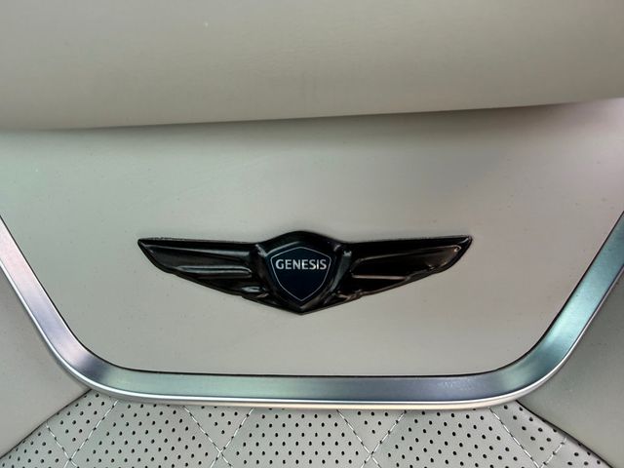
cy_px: 234
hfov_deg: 71.6
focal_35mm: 24
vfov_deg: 56.8
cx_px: 312
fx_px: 433
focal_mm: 2.22
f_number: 2.2
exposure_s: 1/142
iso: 40
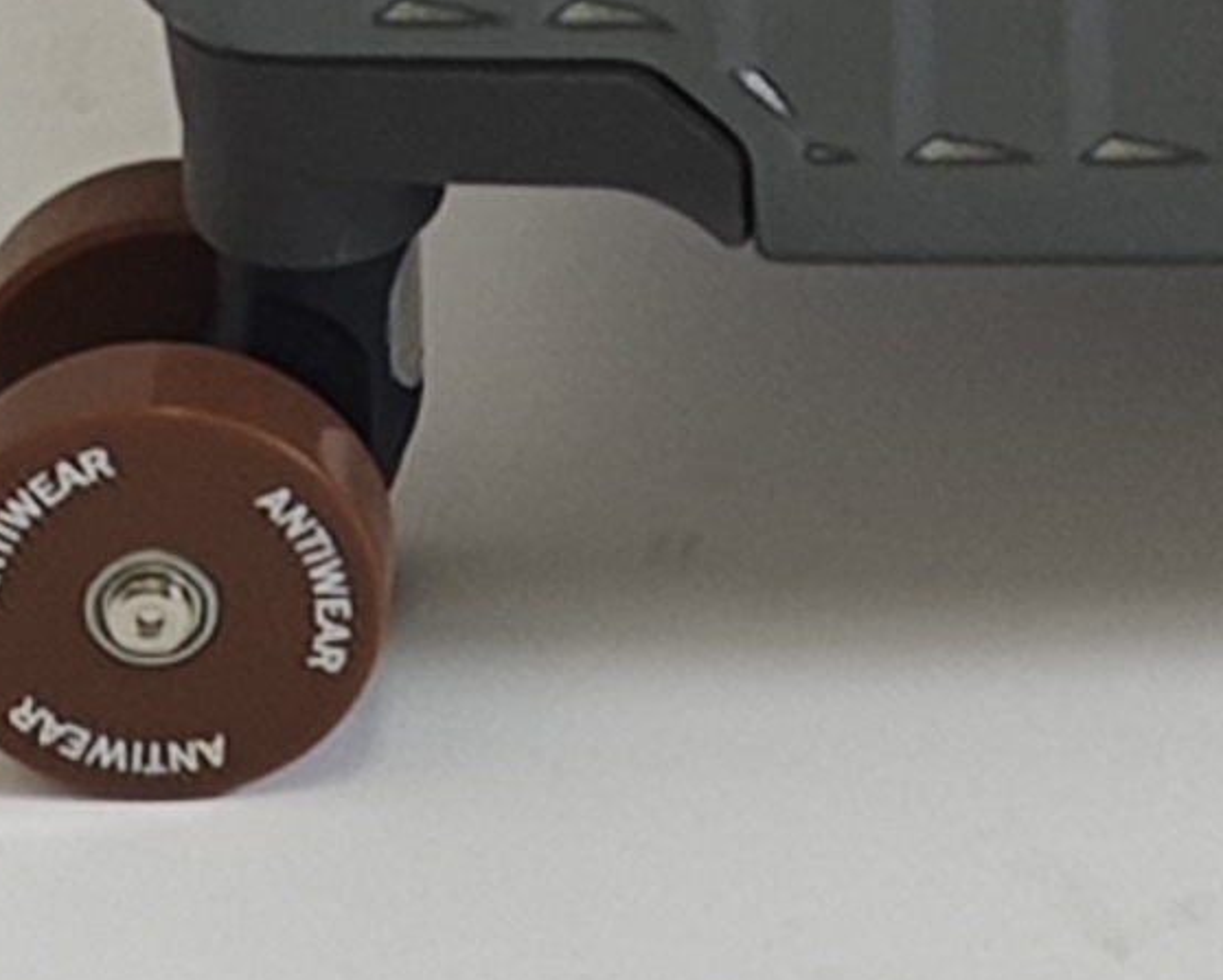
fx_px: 11408
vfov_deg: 4.6
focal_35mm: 315
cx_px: 1615
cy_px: -2254
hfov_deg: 6.1
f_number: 1.6
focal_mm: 6.55
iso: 125
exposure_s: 1/100
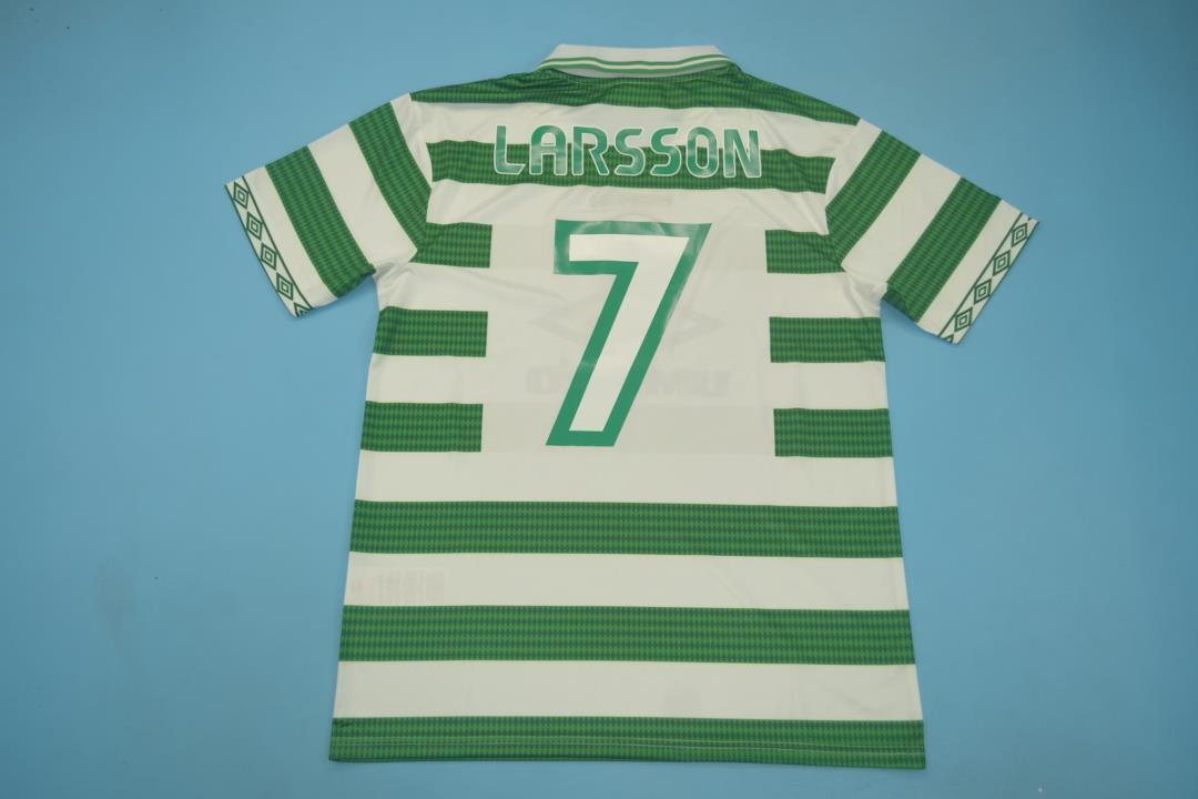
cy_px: 400
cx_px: 599
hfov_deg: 61.9
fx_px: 998
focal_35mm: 30
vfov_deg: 43.6
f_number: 4
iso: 200
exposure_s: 1/200
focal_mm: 20
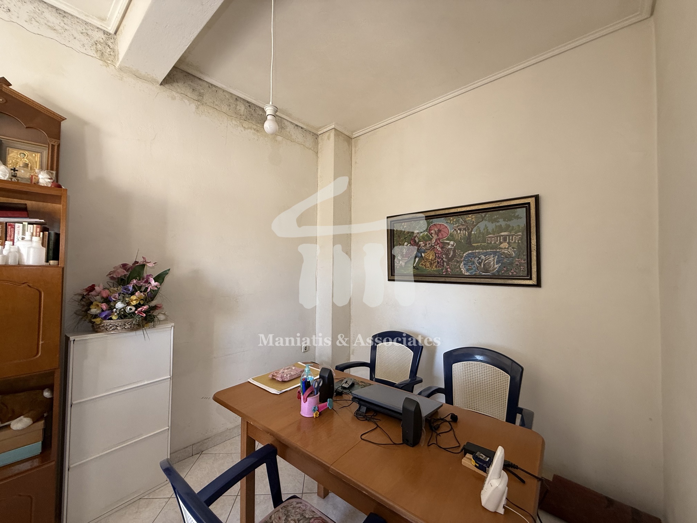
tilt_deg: +2.5
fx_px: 282
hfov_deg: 102.1
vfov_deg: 85.7
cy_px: 262
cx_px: 348
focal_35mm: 14
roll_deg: -1.0
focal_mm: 2.22
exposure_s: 1/99
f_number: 2.2
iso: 160
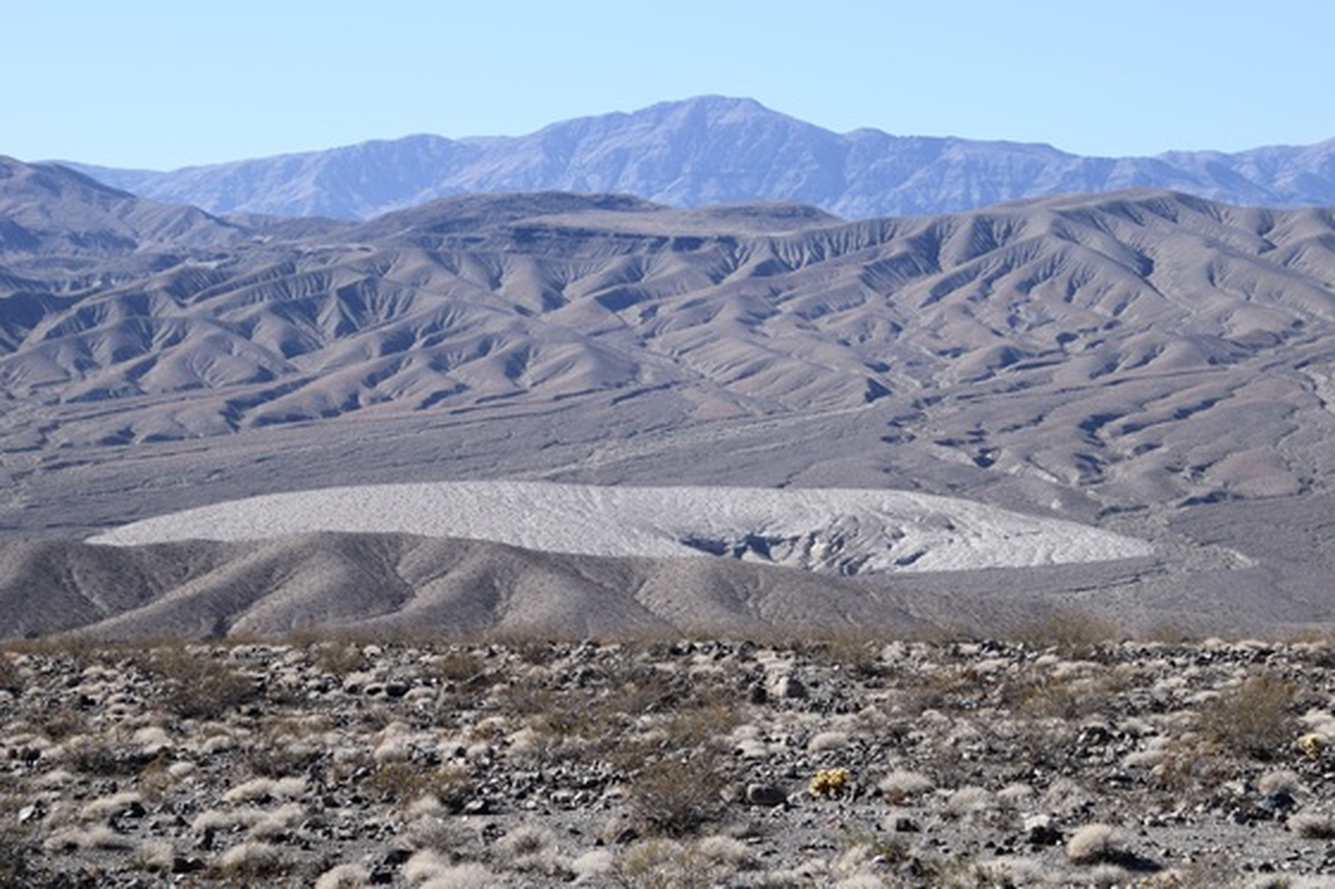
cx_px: 668
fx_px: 4448
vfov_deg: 11.4
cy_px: 444
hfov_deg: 17.1
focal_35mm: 120
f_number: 10
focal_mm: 80
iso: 200
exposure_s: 1/400
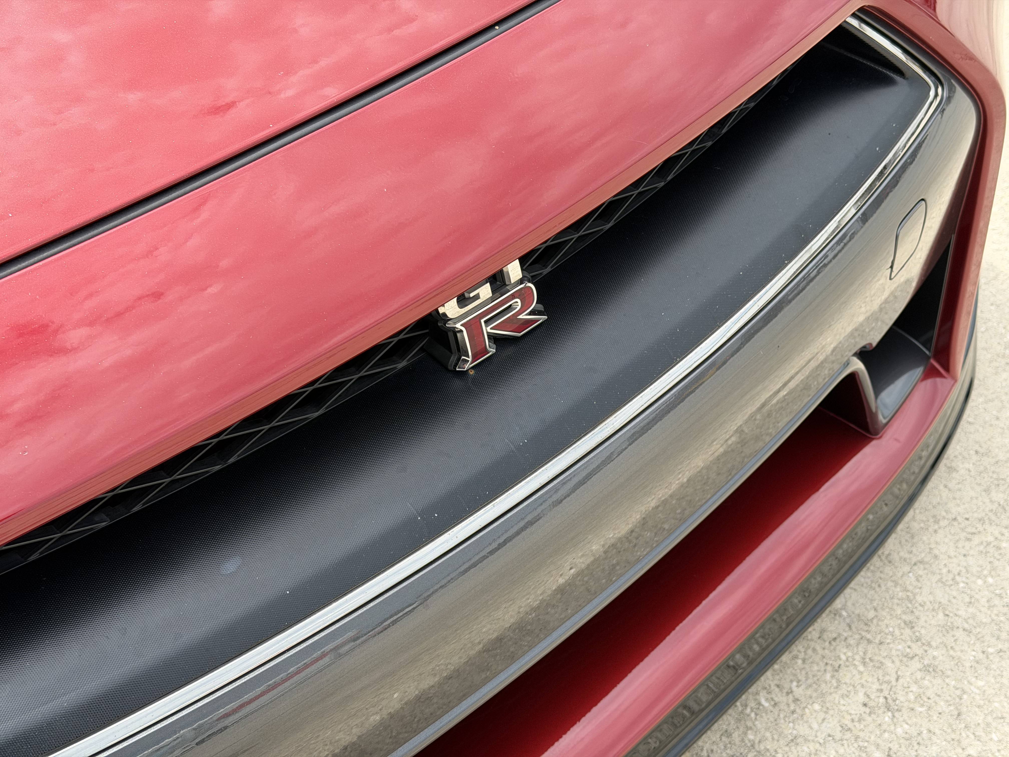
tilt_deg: -40.8
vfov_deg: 30.3
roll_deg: +3.6
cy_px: 378
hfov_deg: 39.7
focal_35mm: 48
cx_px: 504
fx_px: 1399
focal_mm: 6.76
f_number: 1.78
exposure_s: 1/1754
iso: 64
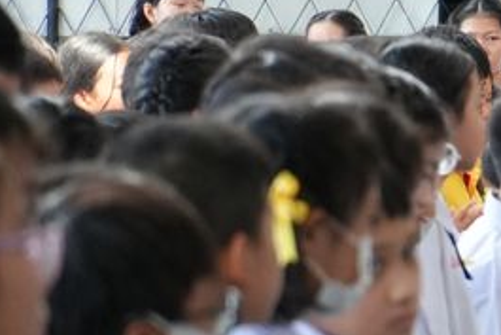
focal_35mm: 859
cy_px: 231
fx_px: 11962
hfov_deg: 2.4
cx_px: 980
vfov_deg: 1.6
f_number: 5.6
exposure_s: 1/125
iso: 1600
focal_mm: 135
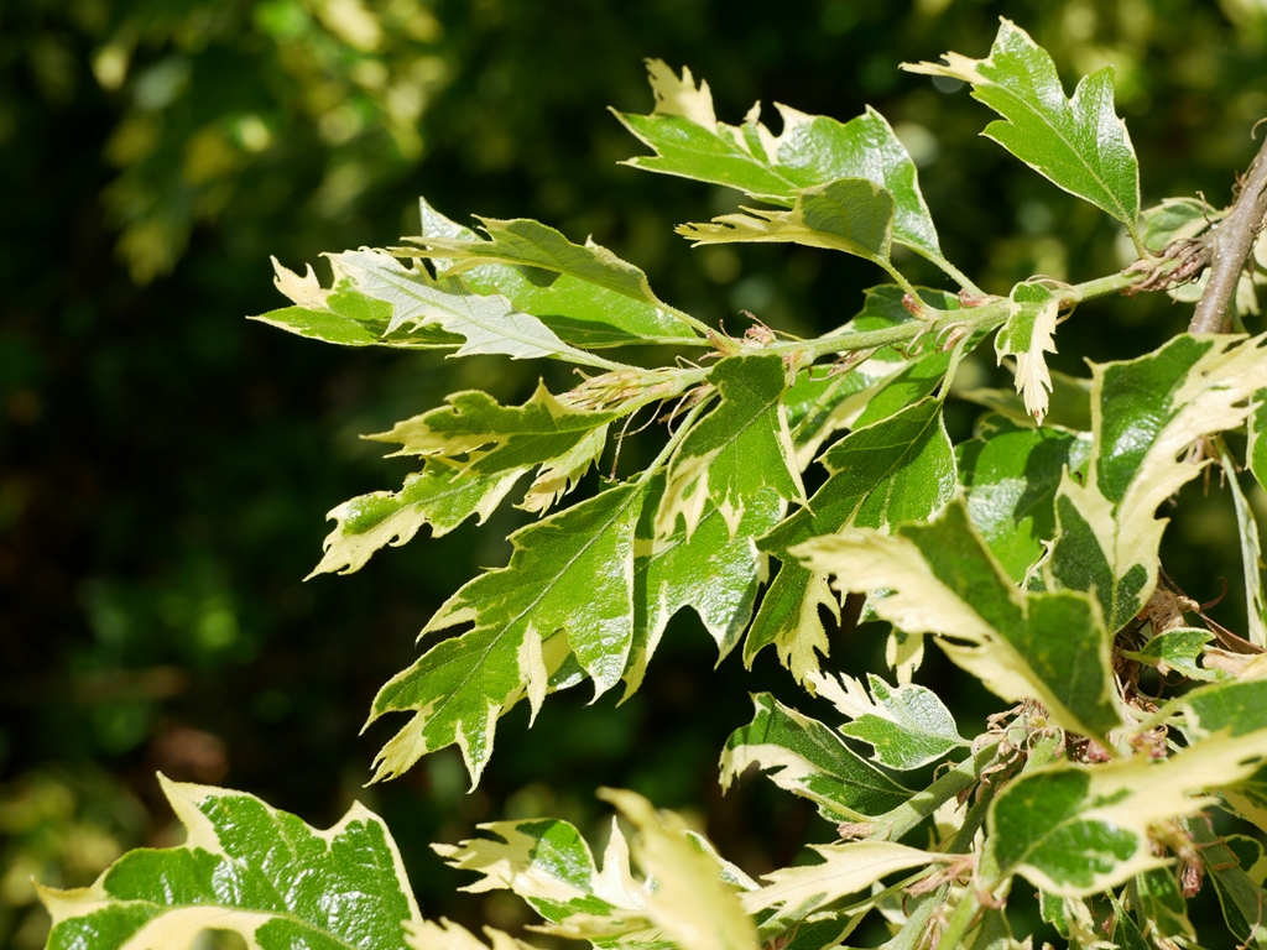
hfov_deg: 24.4
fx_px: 2928
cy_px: 475
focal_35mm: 80
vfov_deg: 18.4
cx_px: 634
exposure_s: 1/320
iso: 200
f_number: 8
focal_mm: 40
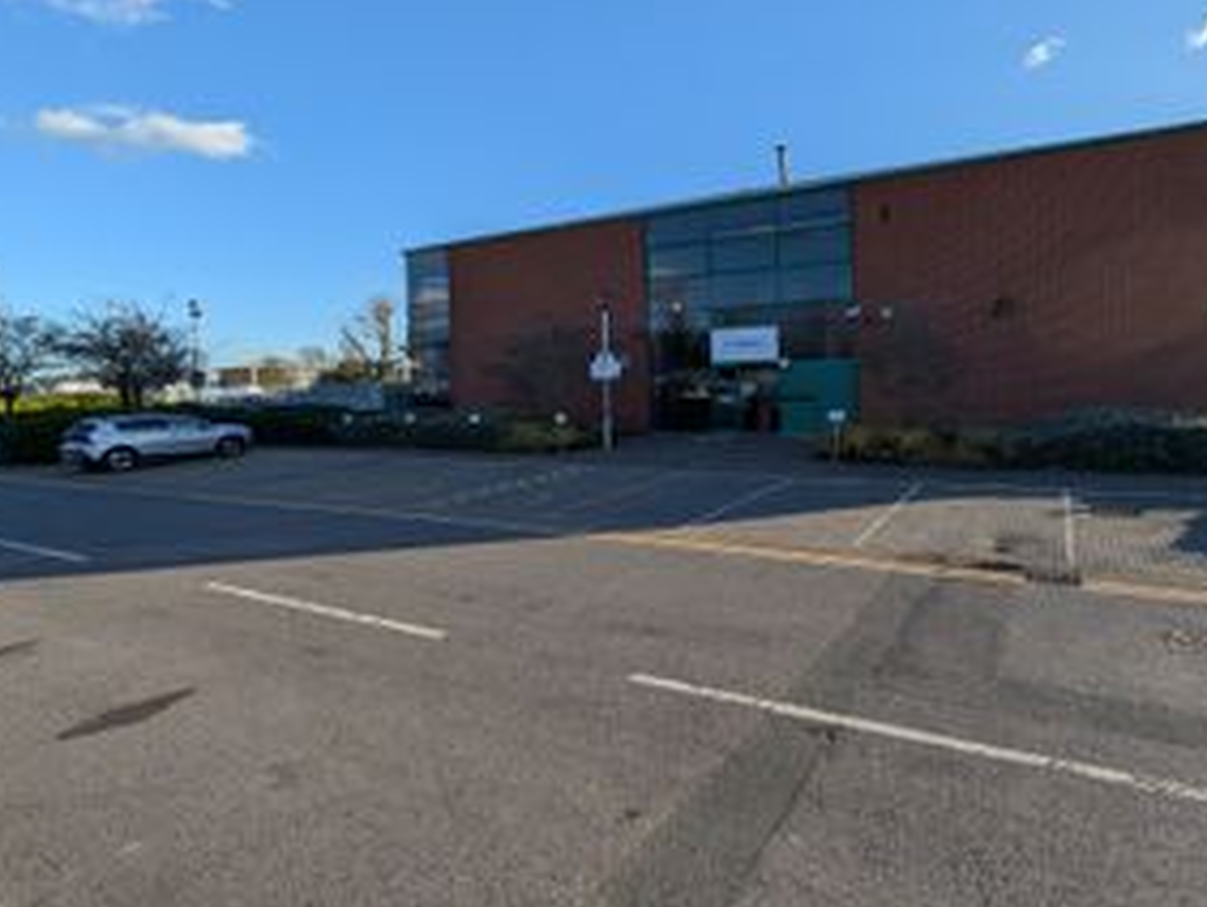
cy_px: 394
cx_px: 758
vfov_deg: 74.5
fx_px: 593
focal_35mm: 17
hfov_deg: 89.1
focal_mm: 2.02
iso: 52
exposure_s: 1/2545
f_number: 1.7
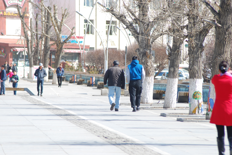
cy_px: 78
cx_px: 116
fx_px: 1839
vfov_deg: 4.8
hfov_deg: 7.2
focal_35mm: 285
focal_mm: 190
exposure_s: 1/125
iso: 100
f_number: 8
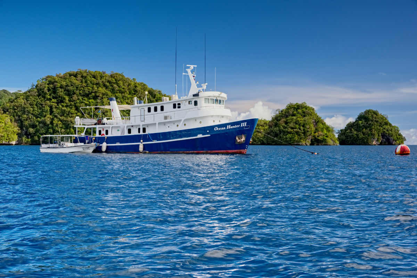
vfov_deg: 26.0
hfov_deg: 38.2
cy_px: 139
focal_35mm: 52
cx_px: 208
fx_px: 603
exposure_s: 1/250
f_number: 8
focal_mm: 52
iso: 320
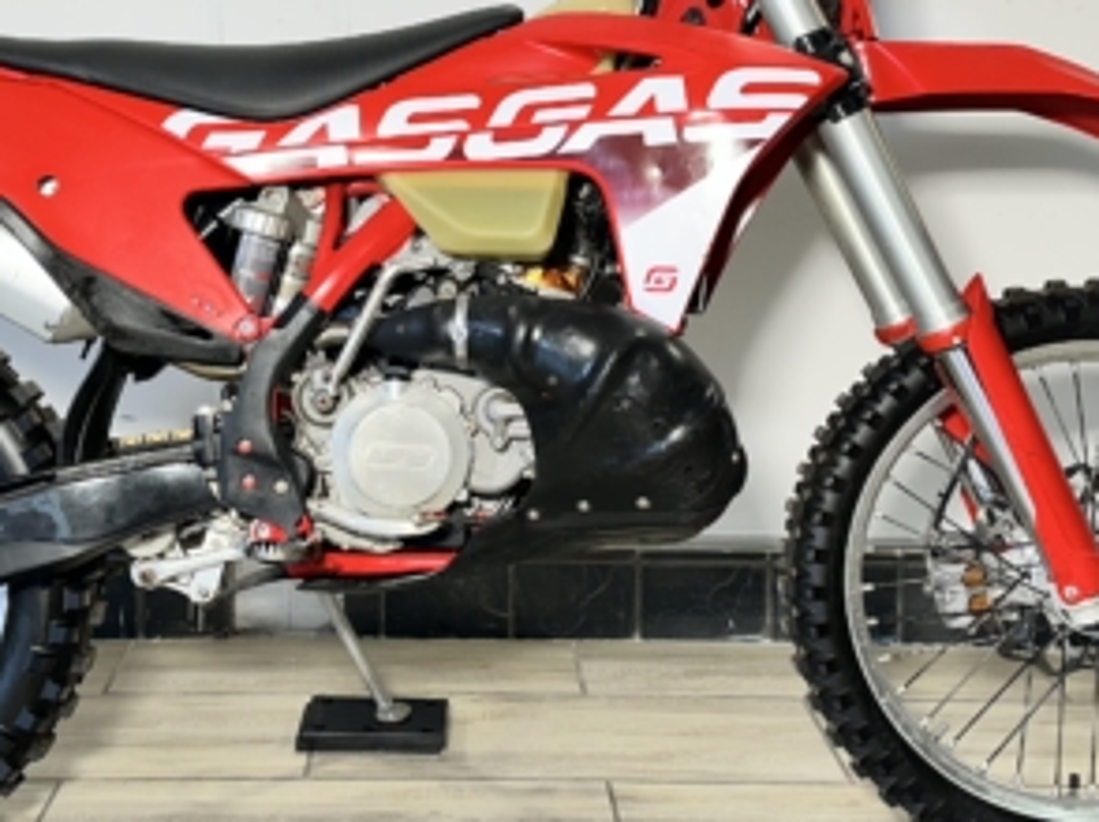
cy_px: 314
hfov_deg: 38.7
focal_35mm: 49
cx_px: 430
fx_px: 1554
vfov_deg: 29.5
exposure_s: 1/100
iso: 80
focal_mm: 6.86
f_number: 1.78
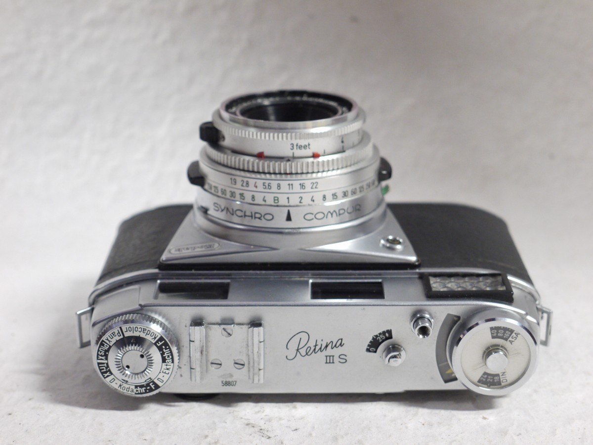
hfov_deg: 26.3
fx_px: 1268
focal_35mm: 74
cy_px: 222
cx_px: 296
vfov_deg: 19.9
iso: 800
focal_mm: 37
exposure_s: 1/13
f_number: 5.6
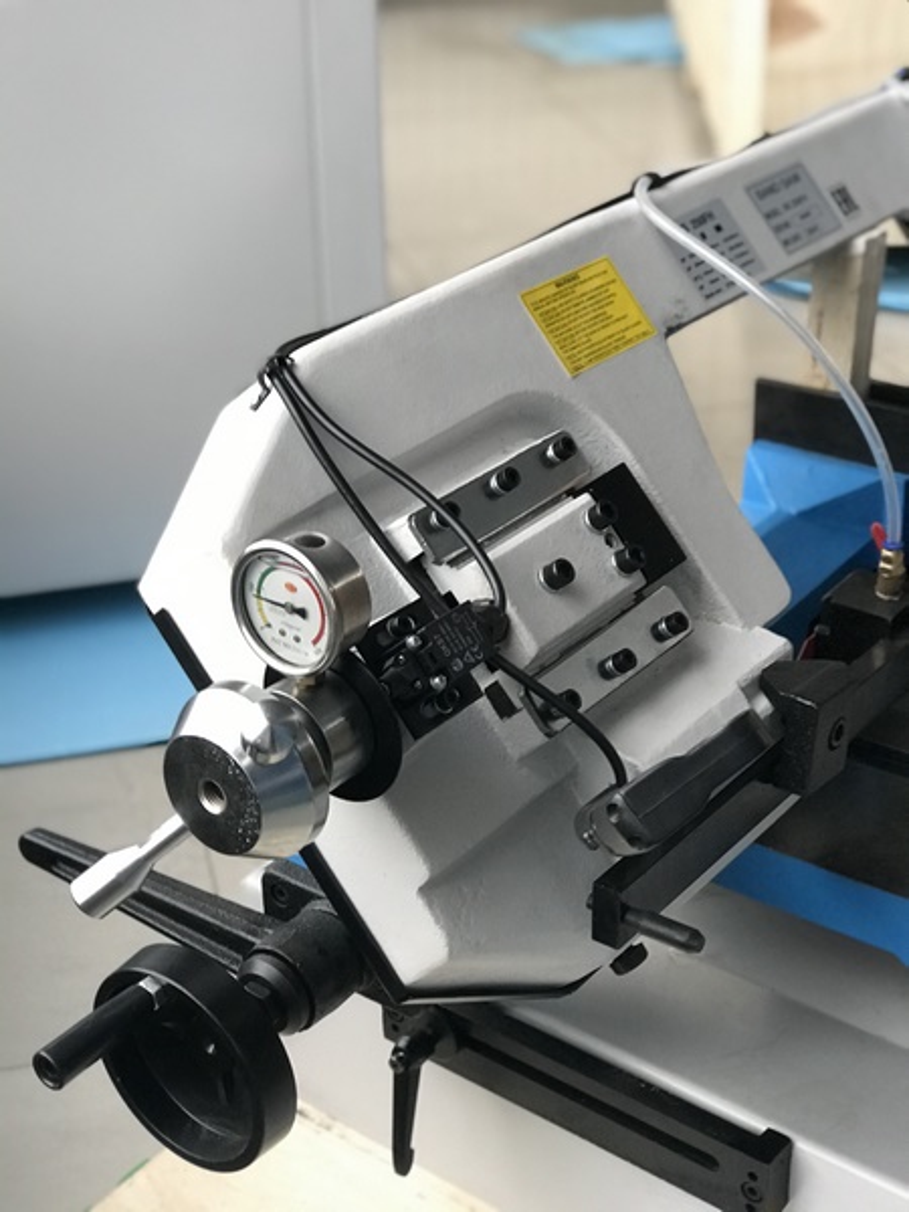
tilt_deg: -27.3
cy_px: 606
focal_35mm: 57
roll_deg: +1.0
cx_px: 454
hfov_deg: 25.7
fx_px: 1996
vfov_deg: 33.8
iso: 320
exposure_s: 1/50
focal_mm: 6.6
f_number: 2.8
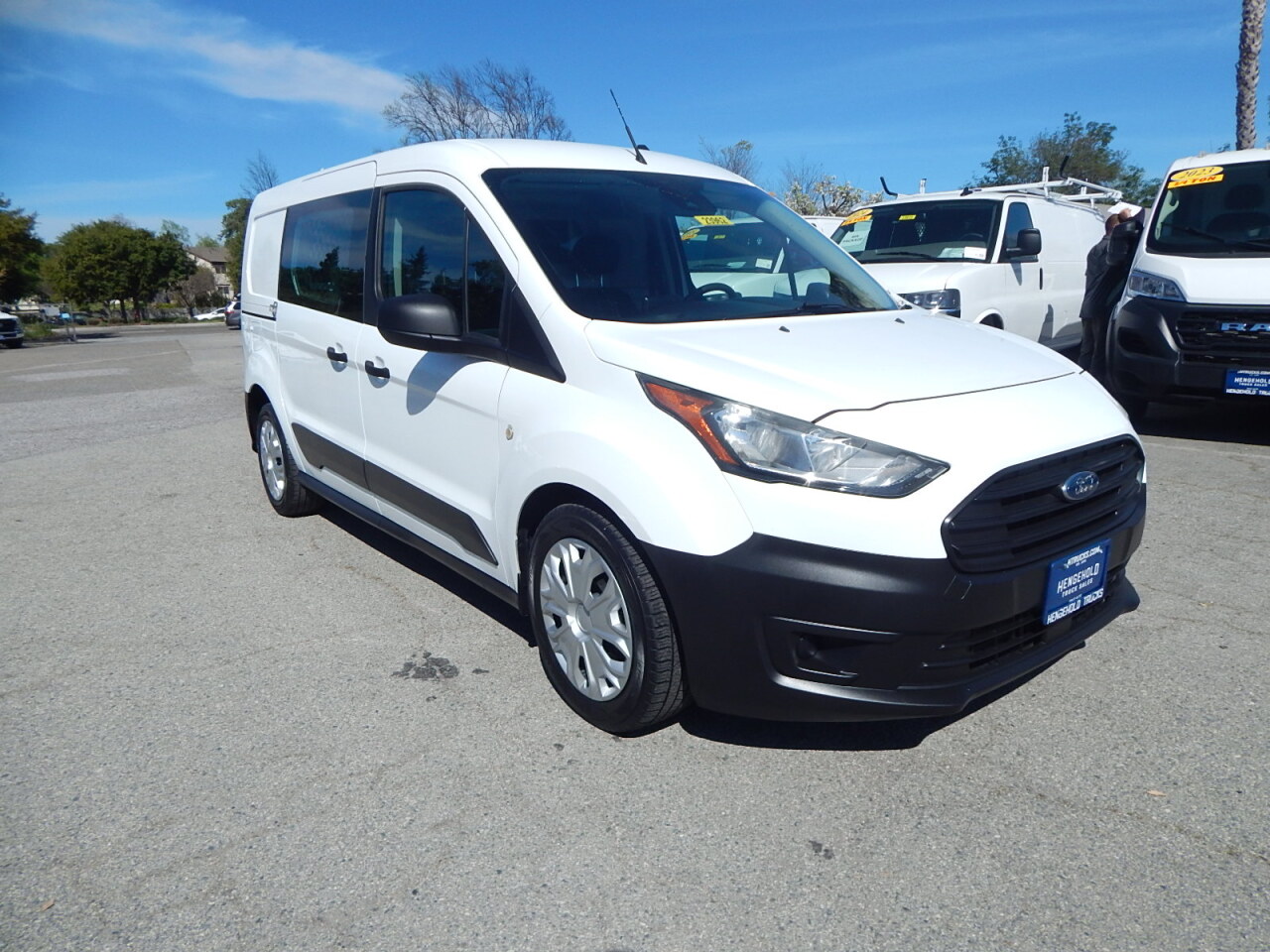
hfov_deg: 76.4
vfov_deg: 61.1
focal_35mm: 22
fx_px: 807
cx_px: 635
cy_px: 476
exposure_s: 1/1500
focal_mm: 4
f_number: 6
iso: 125
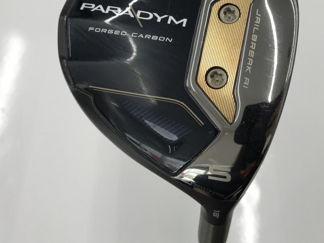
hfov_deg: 47.6
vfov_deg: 36.6
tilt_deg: -60.5
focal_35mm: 39
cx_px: 193
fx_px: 365
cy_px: 89
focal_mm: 3.99
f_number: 1.8
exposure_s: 1/120
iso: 40
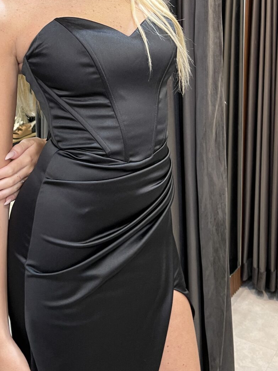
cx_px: 101
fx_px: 514
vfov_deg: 37.9
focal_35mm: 48
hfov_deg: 30.1
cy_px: 63
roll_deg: +1.5
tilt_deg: -6.8
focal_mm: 5.1
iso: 64
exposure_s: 1/50
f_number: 1.6
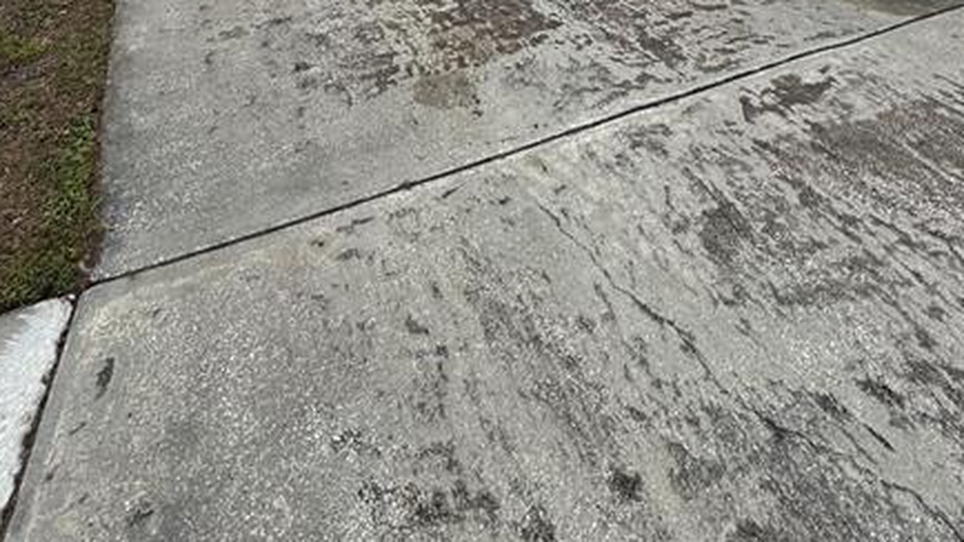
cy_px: -302
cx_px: 449
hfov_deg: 69.8
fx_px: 690
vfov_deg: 27.1
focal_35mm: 27
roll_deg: +0.1
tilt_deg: +1.2
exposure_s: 1/2494
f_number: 2.2
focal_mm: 2.22
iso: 50
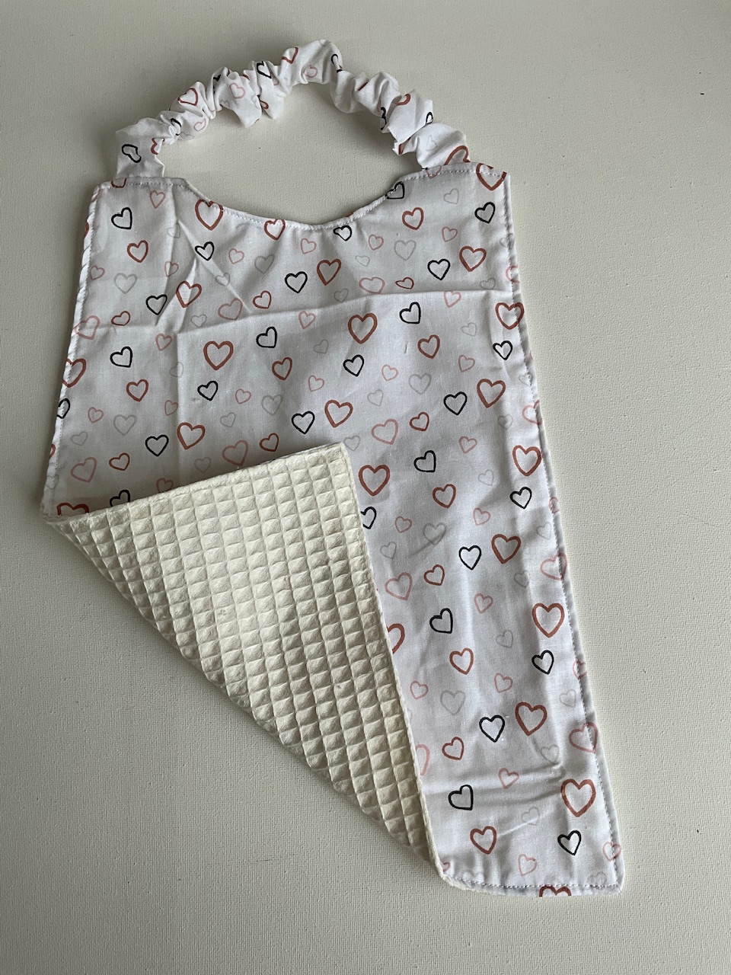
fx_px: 817
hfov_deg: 48.2
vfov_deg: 61.7
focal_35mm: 29
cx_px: 366
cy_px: 488
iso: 25
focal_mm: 3
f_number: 1.8
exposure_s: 1/380
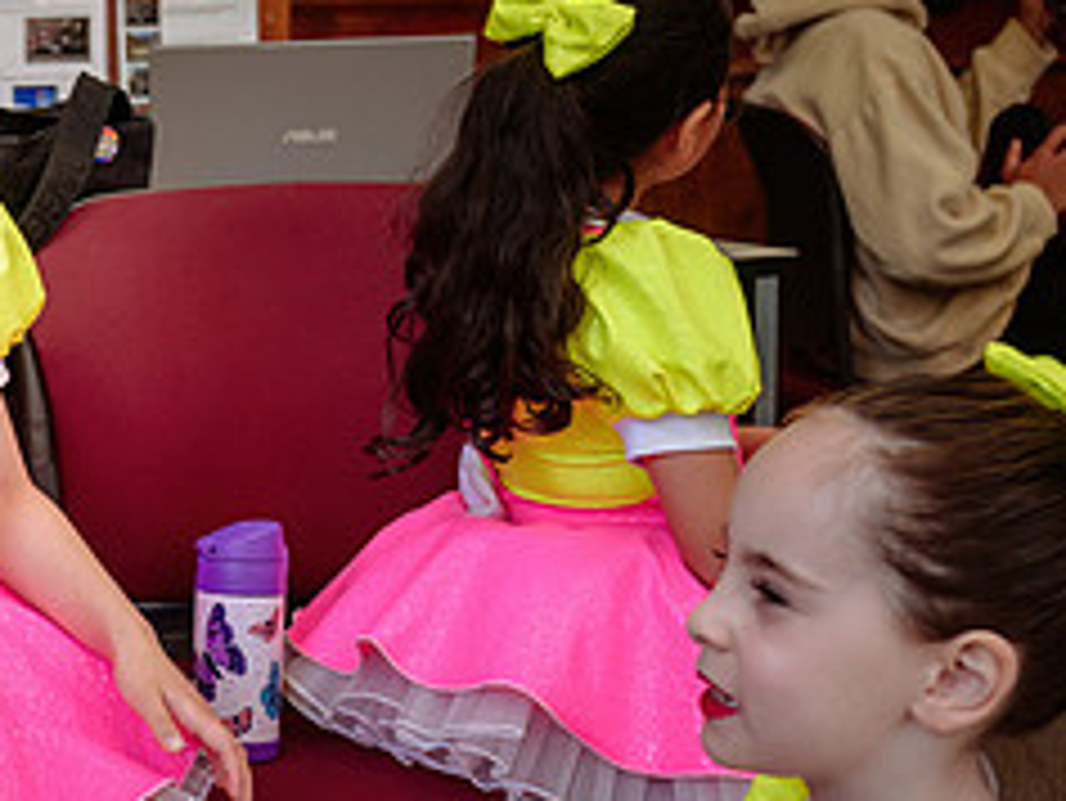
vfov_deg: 19.9
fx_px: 2280
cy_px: 385
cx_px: 27
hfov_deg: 25.2
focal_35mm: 74
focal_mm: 31.5
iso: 500
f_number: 4
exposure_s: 1/125
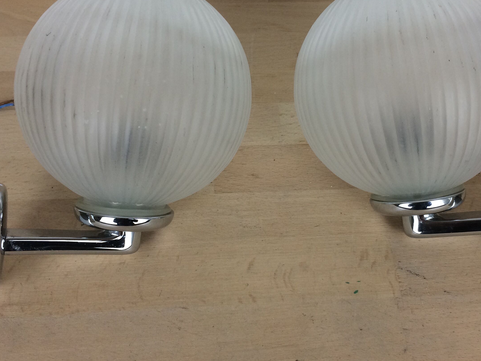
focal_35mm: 44
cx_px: 271
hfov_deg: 42.9
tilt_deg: -47.9
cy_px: 135
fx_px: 611
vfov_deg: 32.7
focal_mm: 4.15
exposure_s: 1/100
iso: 64
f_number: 2.2
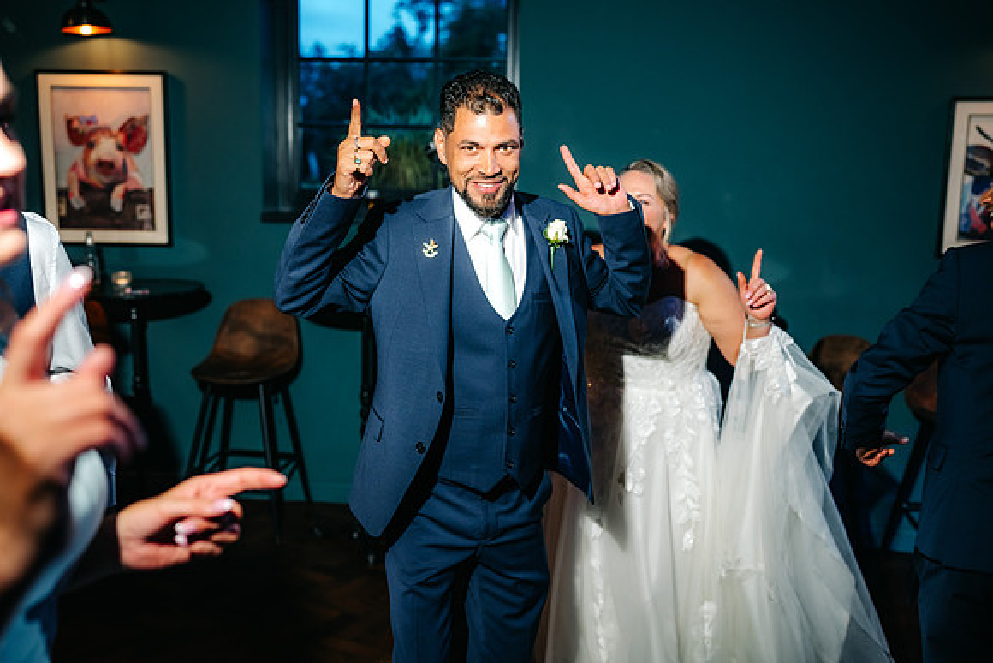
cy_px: 332
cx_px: 496
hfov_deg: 54.4
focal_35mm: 35
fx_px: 966
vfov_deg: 37.9
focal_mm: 35
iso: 400
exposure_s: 1/200
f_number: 2.2
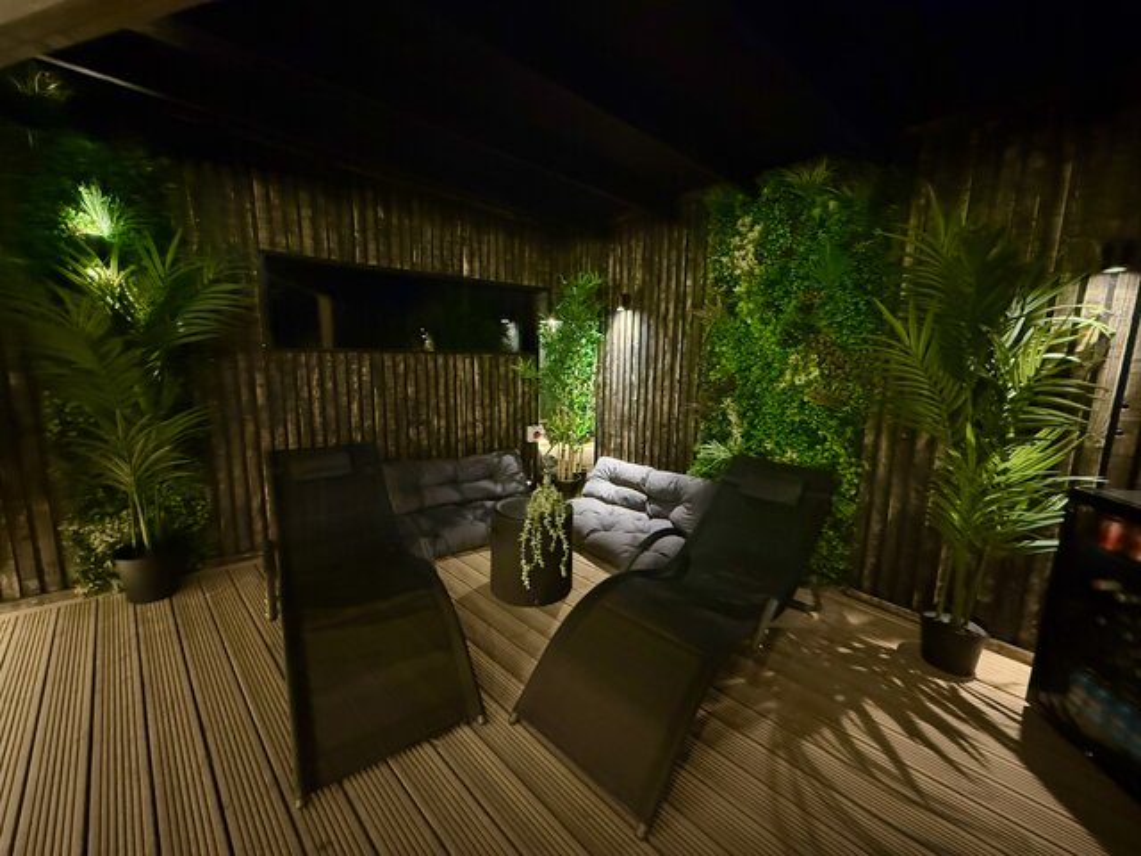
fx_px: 461
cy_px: 428
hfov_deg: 102.1
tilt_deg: -12.0
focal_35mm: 14
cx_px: 570
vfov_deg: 85.7
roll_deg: -0.8
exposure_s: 1/25
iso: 2000
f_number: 2.2
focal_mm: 2.22
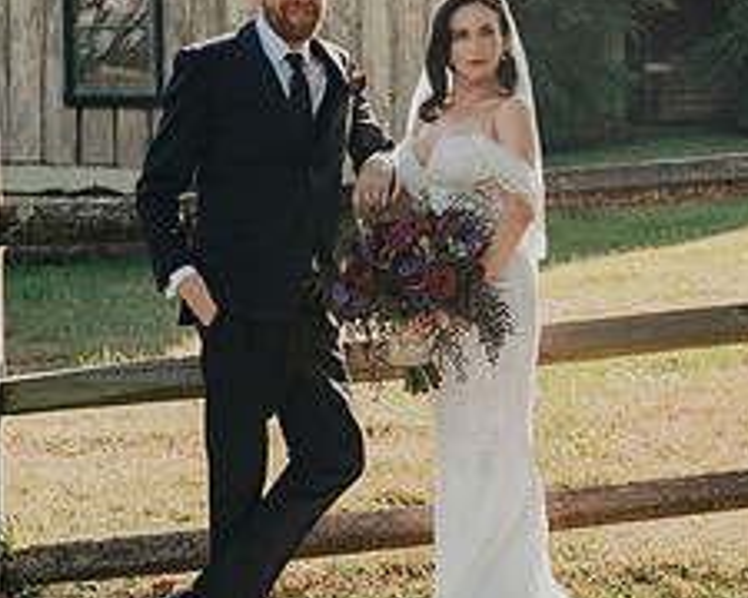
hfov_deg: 25.3
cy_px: 196
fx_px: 1660
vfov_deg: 20.4
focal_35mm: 75
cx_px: 465
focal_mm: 40
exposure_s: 1/640
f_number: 4
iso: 400
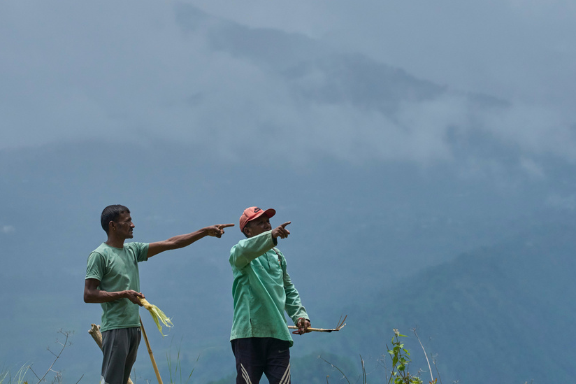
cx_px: 338
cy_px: 236
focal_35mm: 246
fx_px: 3935
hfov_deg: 8.4
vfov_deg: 5.6
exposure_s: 1/4000
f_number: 5.6
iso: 800
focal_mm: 132
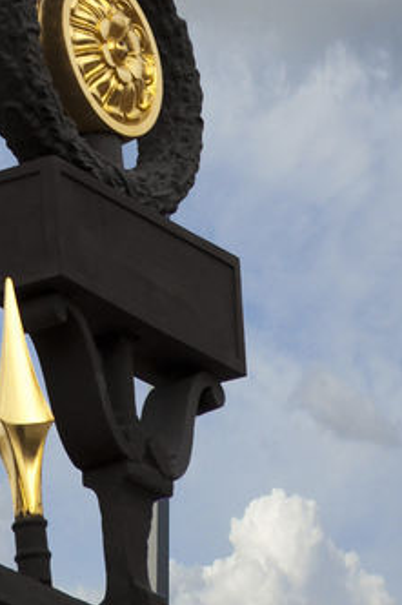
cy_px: -135
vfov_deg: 4.5
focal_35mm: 455
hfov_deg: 3.0
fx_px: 7629
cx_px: 45
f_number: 7.1
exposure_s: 1/200
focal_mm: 112
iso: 200
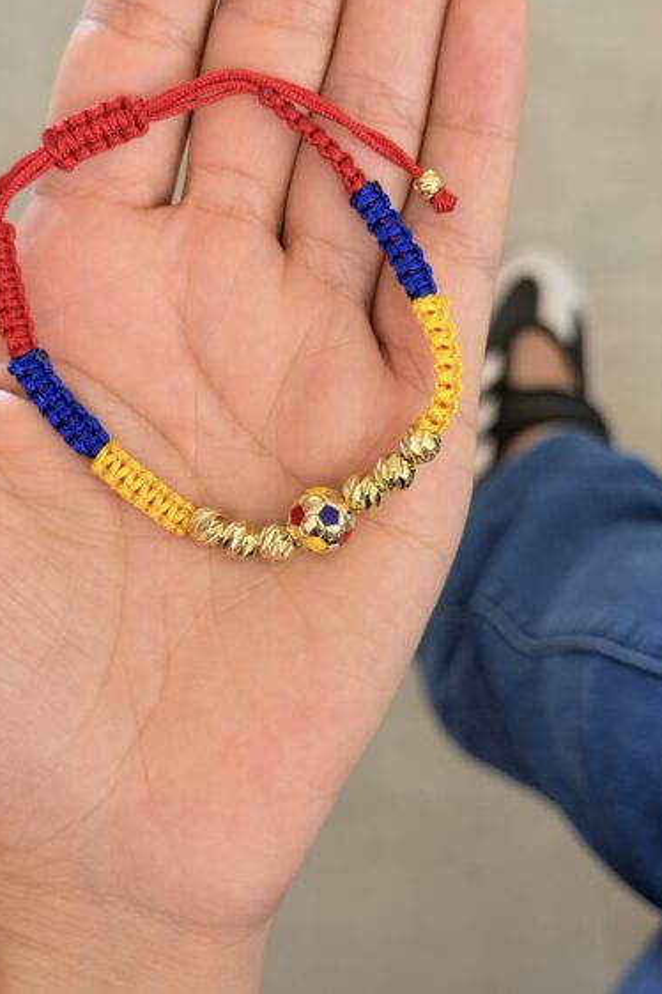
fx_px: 1407
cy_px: 488
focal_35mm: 51
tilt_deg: -58.4
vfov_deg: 38.9
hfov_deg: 26.5
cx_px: 304
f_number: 1.78
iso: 250
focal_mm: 6.76
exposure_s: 1/40
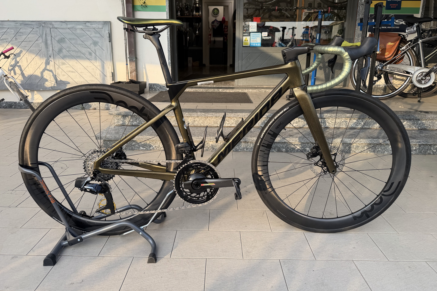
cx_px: 219
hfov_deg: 71.5
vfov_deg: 51.2
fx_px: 303
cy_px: 128
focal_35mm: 25
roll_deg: -0.7
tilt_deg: -13.9
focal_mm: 6.76
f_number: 1.78
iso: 80
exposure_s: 1/671
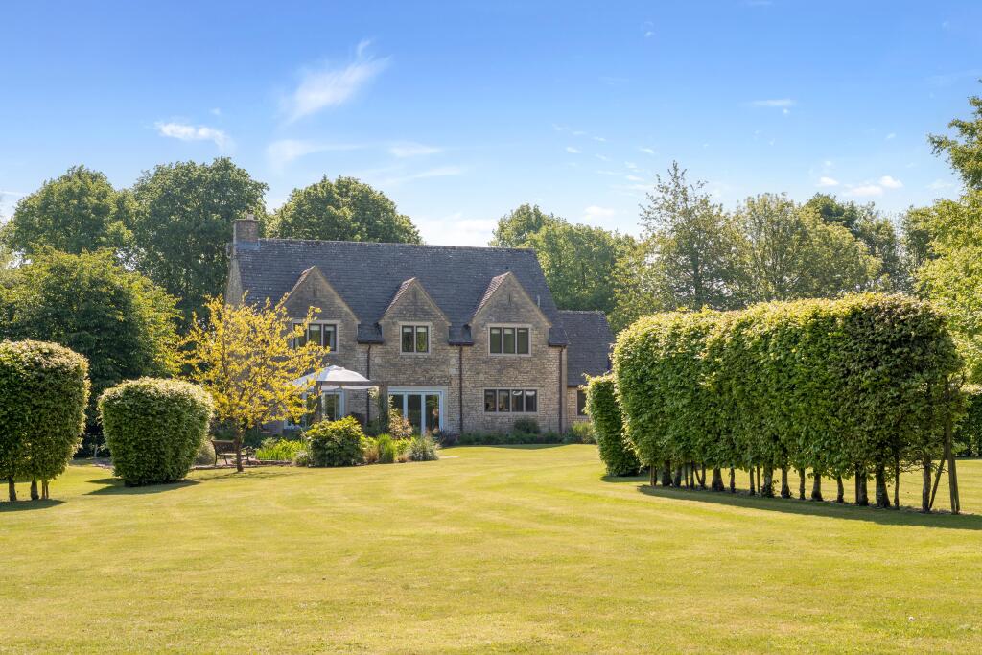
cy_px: 328
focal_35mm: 50
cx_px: 491
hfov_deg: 39.6
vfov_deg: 27.0
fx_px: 1364
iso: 320
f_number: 11
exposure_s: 1/250
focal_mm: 50
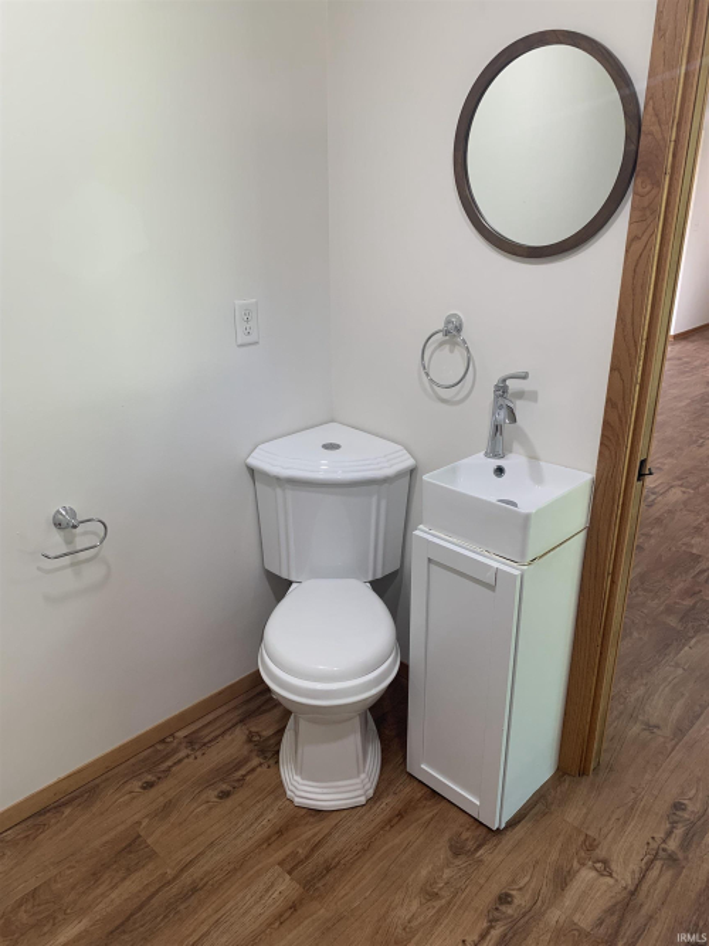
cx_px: 354
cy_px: 473
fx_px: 710
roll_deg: +0.2
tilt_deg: -20.6
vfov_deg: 67.3
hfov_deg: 53.0
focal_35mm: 26
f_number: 1.8
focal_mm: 4.25
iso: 100
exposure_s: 1/108
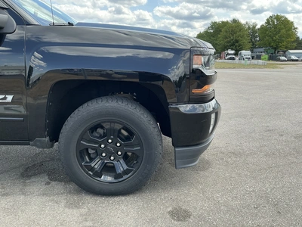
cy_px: 114
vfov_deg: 49.7
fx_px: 244
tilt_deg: -9.7
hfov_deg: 63.4
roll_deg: +0.3
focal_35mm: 28
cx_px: 151
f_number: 1.8
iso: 25
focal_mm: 3
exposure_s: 1/450
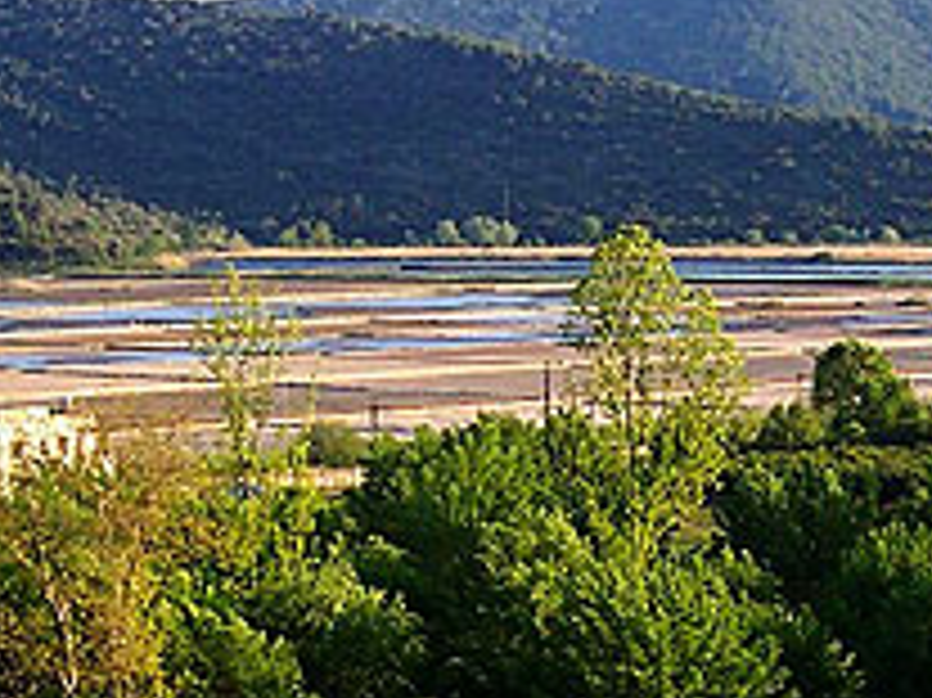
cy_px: 459
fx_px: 2691
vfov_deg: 14.8
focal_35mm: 100
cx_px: 932
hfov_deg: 19.1
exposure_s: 1/350
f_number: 3
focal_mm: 7
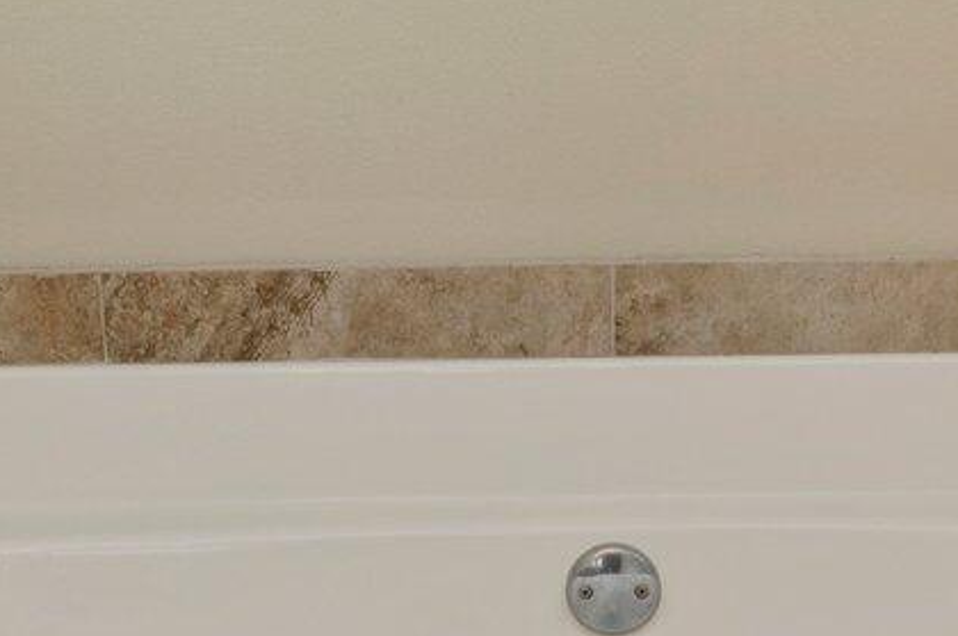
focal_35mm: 80
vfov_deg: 16.6
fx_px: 2138
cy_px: 627
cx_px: 577
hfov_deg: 25.2
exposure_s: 1/20
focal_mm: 16.5
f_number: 9
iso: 200
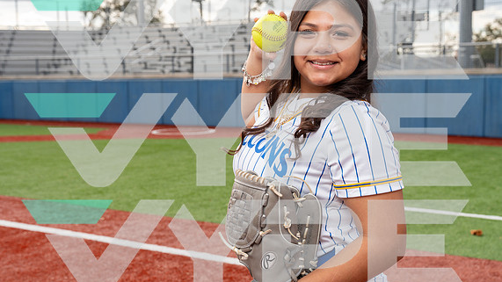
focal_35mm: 50
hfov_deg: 41.3
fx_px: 665
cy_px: 140
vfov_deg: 23.9
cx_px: 248
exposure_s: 1/250
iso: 160
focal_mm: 47
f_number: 5.6
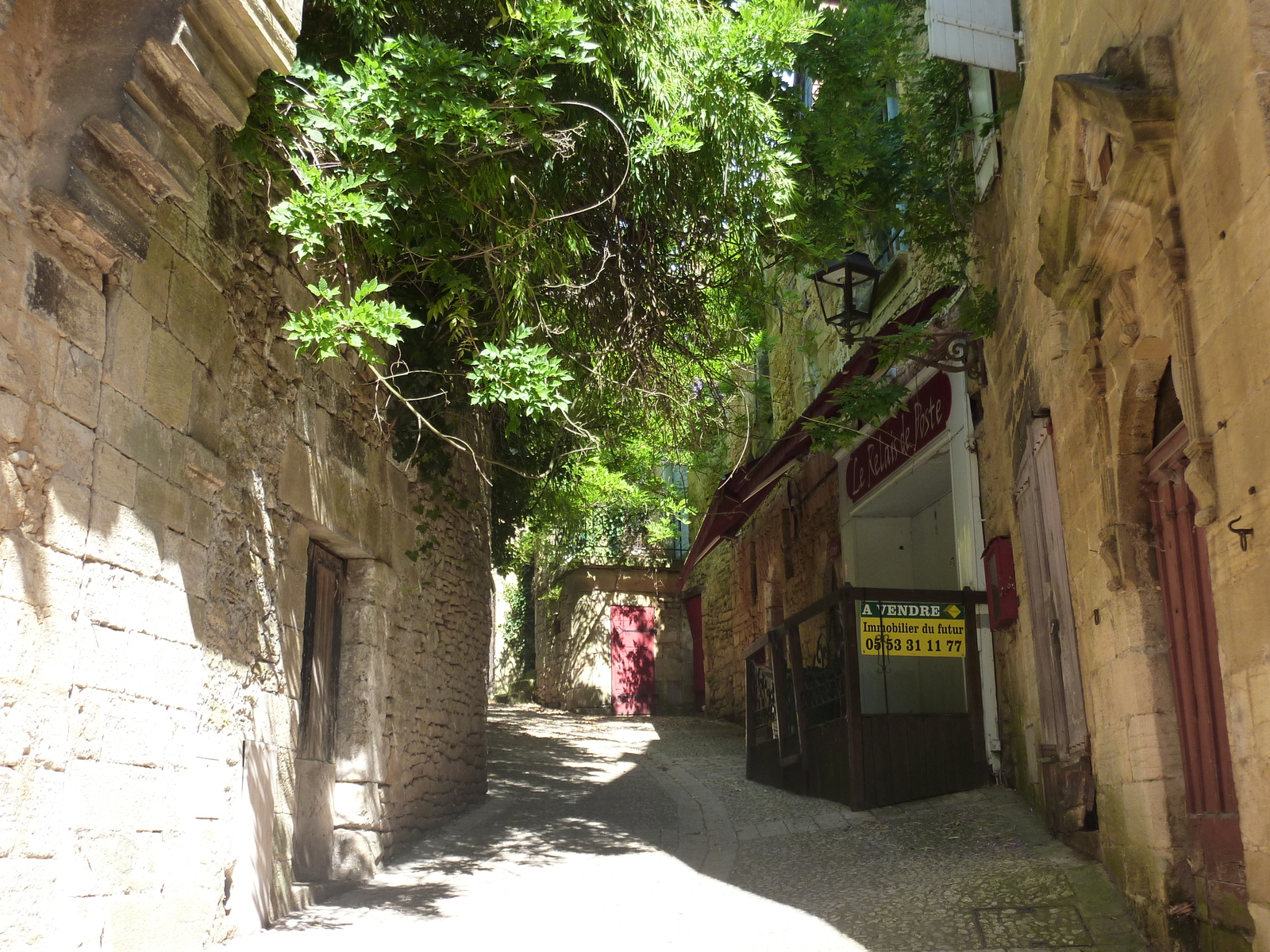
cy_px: 476
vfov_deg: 36.0
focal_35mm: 40
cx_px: 635
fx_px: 1468
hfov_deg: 46.8
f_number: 4
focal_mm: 6.5
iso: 125
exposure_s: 1/125
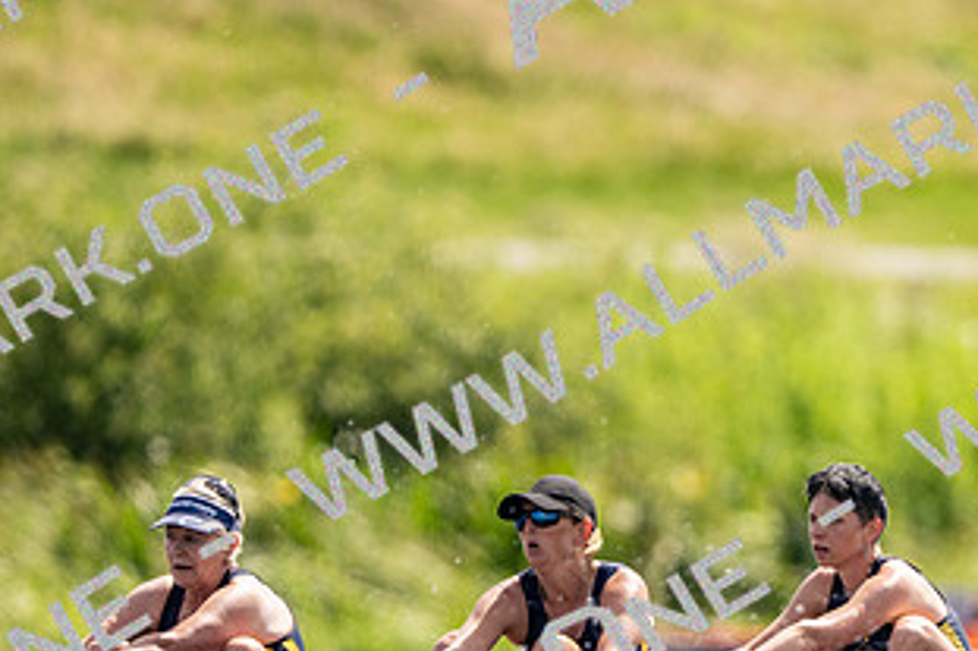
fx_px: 42600
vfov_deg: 0.9
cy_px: 530
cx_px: 676
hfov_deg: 1.3
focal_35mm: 1569
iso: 640
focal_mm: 840
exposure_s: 1/2500
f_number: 5.6
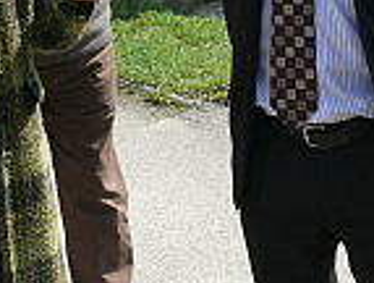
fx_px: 1191
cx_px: 314
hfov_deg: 17.6
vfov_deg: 13.2
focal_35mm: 110
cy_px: -47
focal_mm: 7.4
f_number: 5.6
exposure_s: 1/200
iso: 100
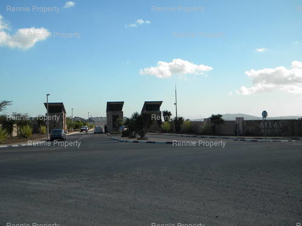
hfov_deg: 45.8
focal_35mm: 41
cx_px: 151
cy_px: 113
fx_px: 358
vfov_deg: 35.1
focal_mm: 7.3
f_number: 7.6
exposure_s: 1/240
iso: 80
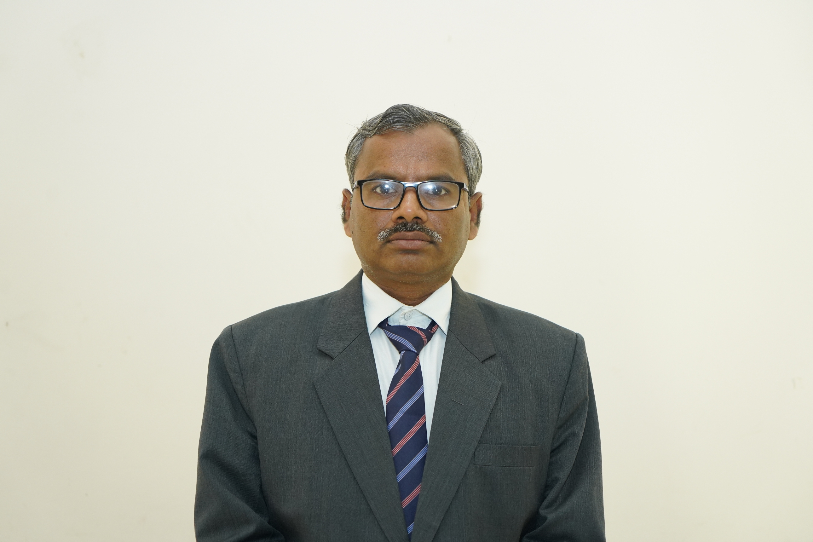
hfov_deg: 37.5
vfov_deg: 25.5
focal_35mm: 53
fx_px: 1197
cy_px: 271
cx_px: 406
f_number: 4
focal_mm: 53
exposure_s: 1/100
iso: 2000
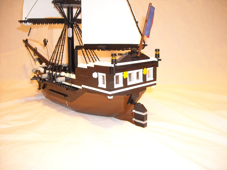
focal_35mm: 35
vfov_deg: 40.7
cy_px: 85
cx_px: 114
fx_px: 230
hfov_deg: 52.6
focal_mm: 5.7
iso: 400
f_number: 2.8
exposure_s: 1/10
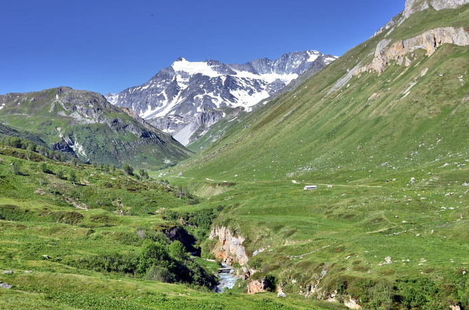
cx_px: 213
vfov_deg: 30.4
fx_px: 572
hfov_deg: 44.5
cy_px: 162
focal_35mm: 44
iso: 100
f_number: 6.7
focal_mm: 26
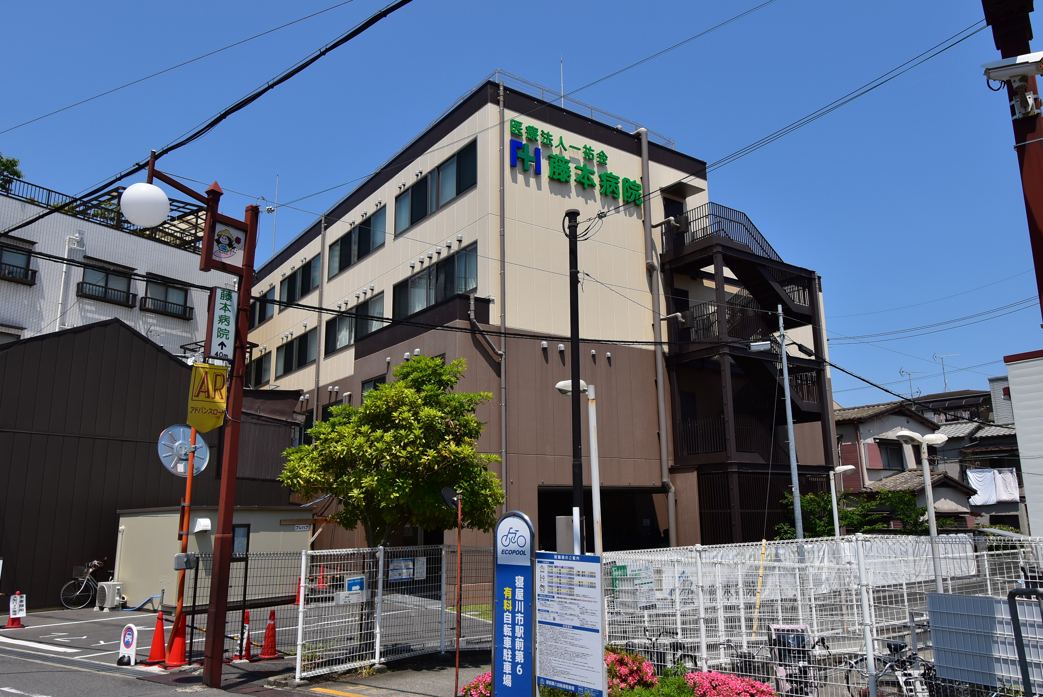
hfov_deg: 70.4
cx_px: 522
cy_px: 348
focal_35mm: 26
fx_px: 739
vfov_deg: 50.5
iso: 280
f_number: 11
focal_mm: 17
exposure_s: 1/500
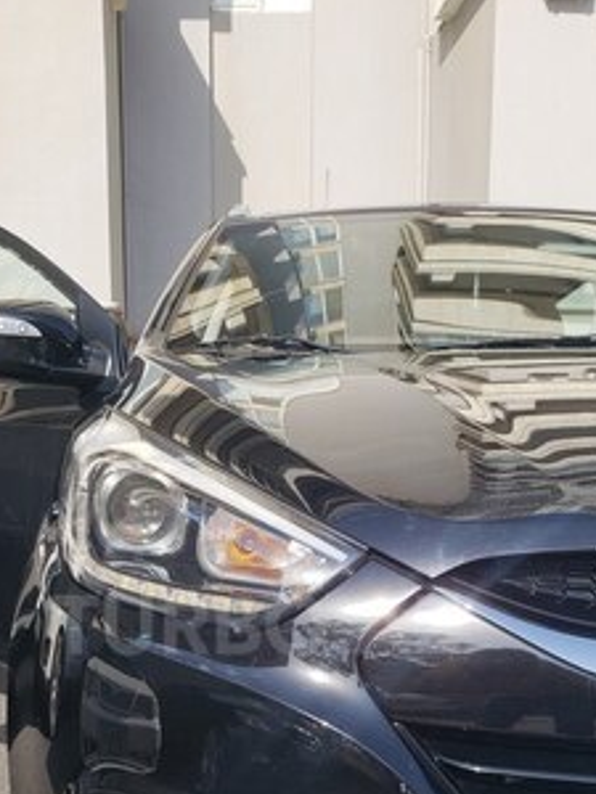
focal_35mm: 43
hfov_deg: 33.5
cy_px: 625
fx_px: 987
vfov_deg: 42.1
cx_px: 257
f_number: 2.4
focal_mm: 4.3
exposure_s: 1/816
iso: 50
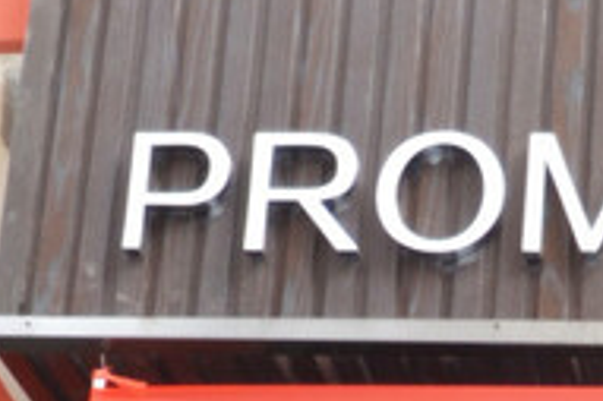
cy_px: 616
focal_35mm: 102
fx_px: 1707
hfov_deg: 18.8
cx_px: 742
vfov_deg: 12.7
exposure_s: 1/125
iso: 280
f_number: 3.5
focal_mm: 18
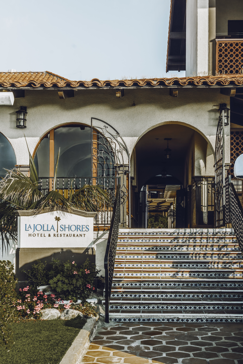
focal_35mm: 47
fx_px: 476
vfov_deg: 41.9
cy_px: 182
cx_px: 122
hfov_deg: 28.7
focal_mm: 47
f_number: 8
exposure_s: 1/4000
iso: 400
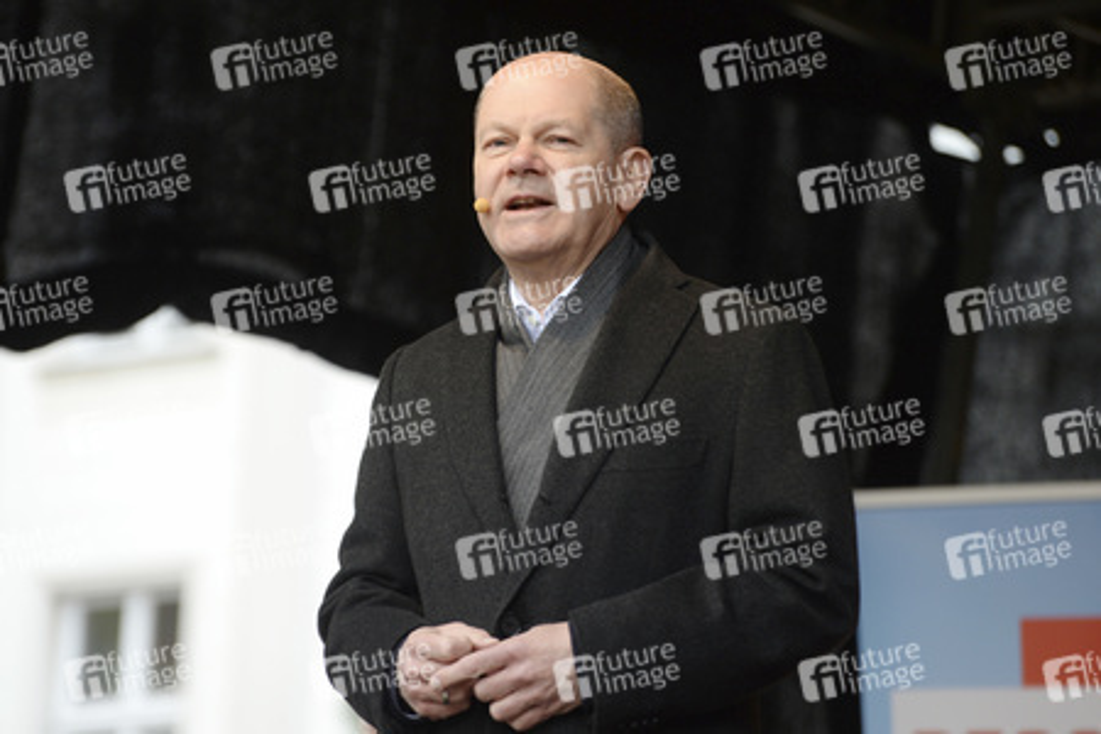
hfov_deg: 11.4
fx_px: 5505
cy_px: 367
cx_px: 550
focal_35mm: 180
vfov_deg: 7.6
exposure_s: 1/400
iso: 800
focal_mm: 180
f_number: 5.6
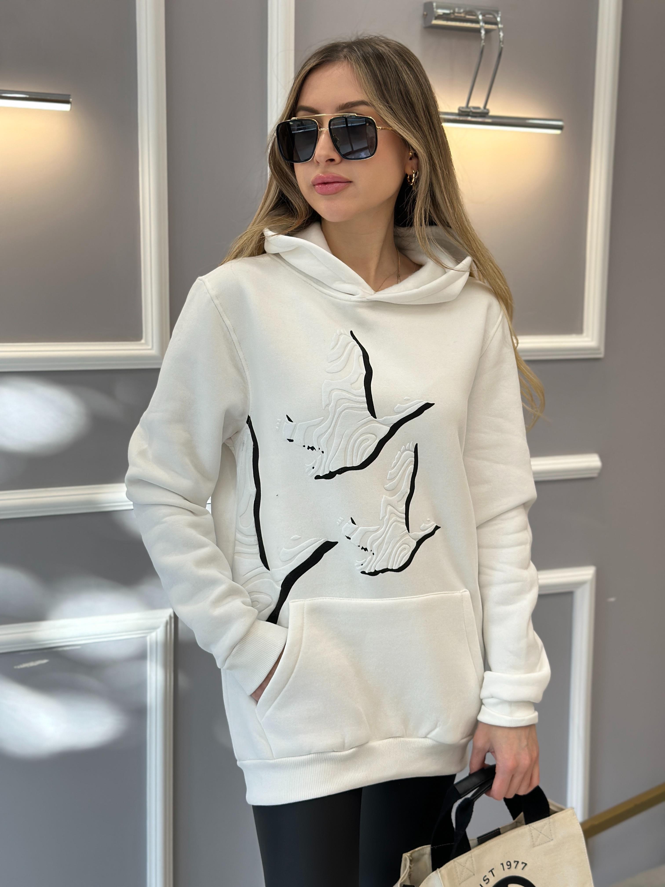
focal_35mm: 48
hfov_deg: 30.3
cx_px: 332
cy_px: 444
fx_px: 1229
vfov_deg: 39.7
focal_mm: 6.86
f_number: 1.78
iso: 80
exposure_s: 1/171
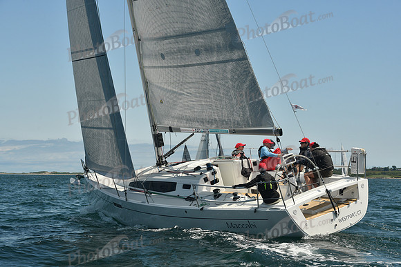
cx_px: 200
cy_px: 134
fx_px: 780
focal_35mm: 70
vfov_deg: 19.5
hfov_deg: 28.8
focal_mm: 70
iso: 320
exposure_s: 1/640
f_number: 9
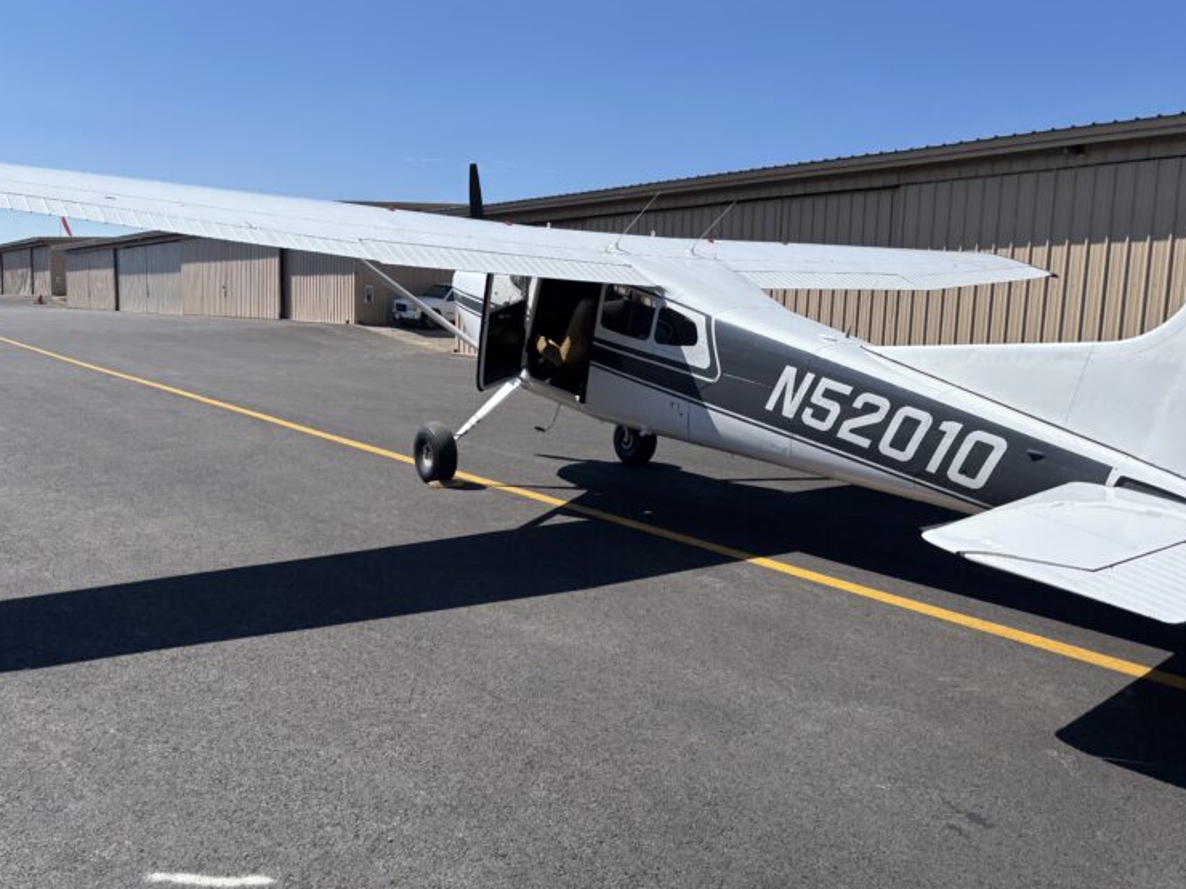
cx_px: 595
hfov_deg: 65.3
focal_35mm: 27
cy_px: 439
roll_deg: -0.1
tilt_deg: -9.1
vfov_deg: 51.4
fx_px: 925
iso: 50
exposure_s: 1/4082
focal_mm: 5.96
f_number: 1.6
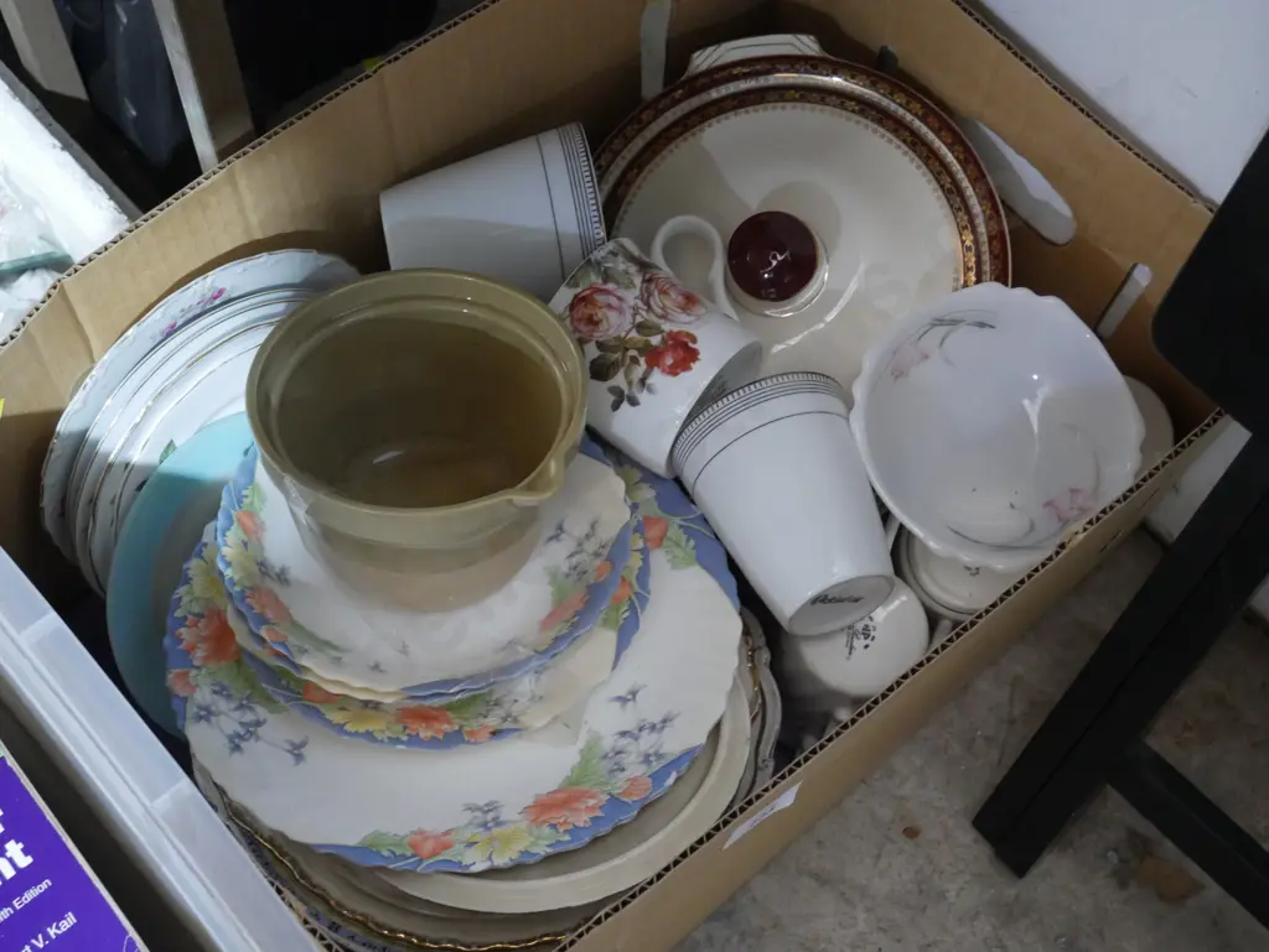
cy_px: 476
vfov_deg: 28.1
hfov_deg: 36.8
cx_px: 634
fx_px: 1907
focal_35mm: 52
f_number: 5.3
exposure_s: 1/25
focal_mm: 26
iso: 3200
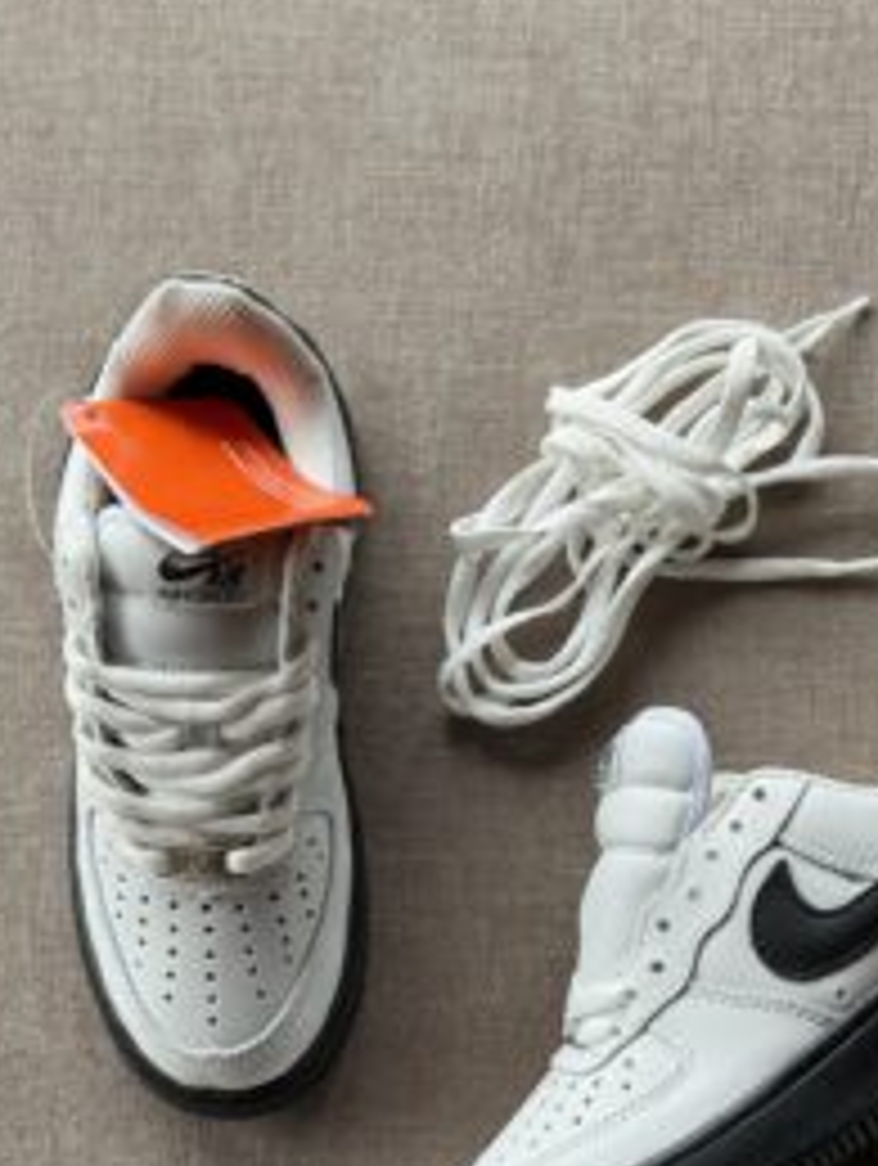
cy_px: 869
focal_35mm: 74
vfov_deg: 26.0
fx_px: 2496
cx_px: 608
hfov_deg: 19.9
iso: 100
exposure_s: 1/92
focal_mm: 6.76
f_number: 1.78
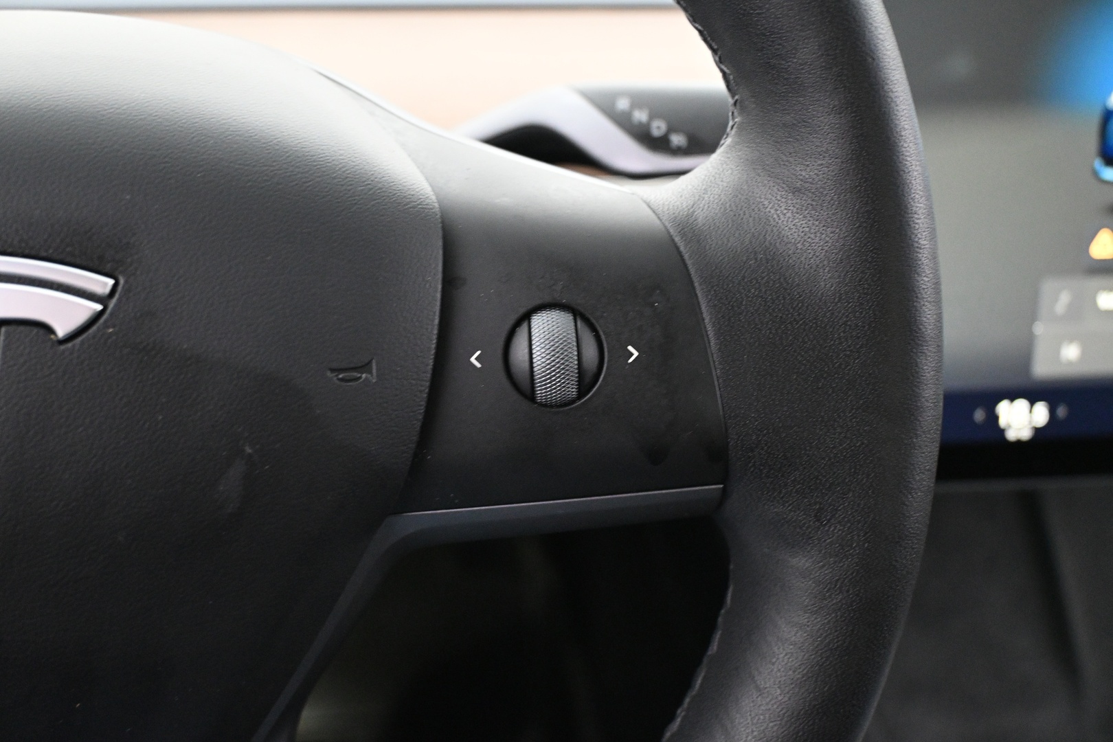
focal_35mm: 40
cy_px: 371
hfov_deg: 48.7
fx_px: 1229
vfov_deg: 33.6
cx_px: 556
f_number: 4.5
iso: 4000
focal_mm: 26.5
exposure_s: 1/15
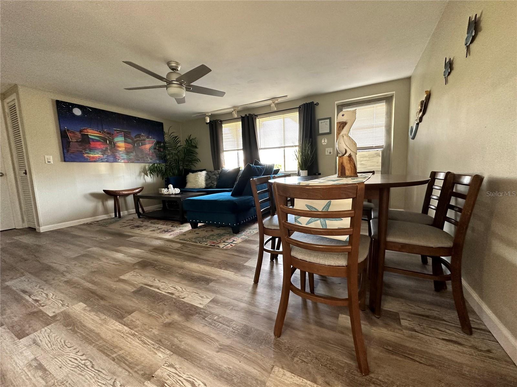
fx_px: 209
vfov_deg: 85.7
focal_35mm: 14
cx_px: 258
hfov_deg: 102.1
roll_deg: +2.1
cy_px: 194
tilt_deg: -7.3
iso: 250
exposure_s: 1/99
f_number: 2.2
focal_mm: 2.22
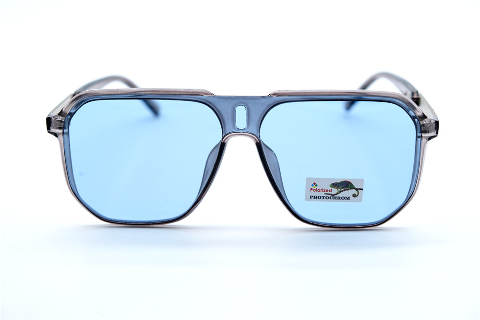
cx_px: 240
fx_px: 813
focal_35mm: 61
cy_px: 160
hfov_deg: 32.9
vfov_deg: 22.2
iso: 160
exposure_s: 1/160
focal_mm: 40.7
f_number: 5.6
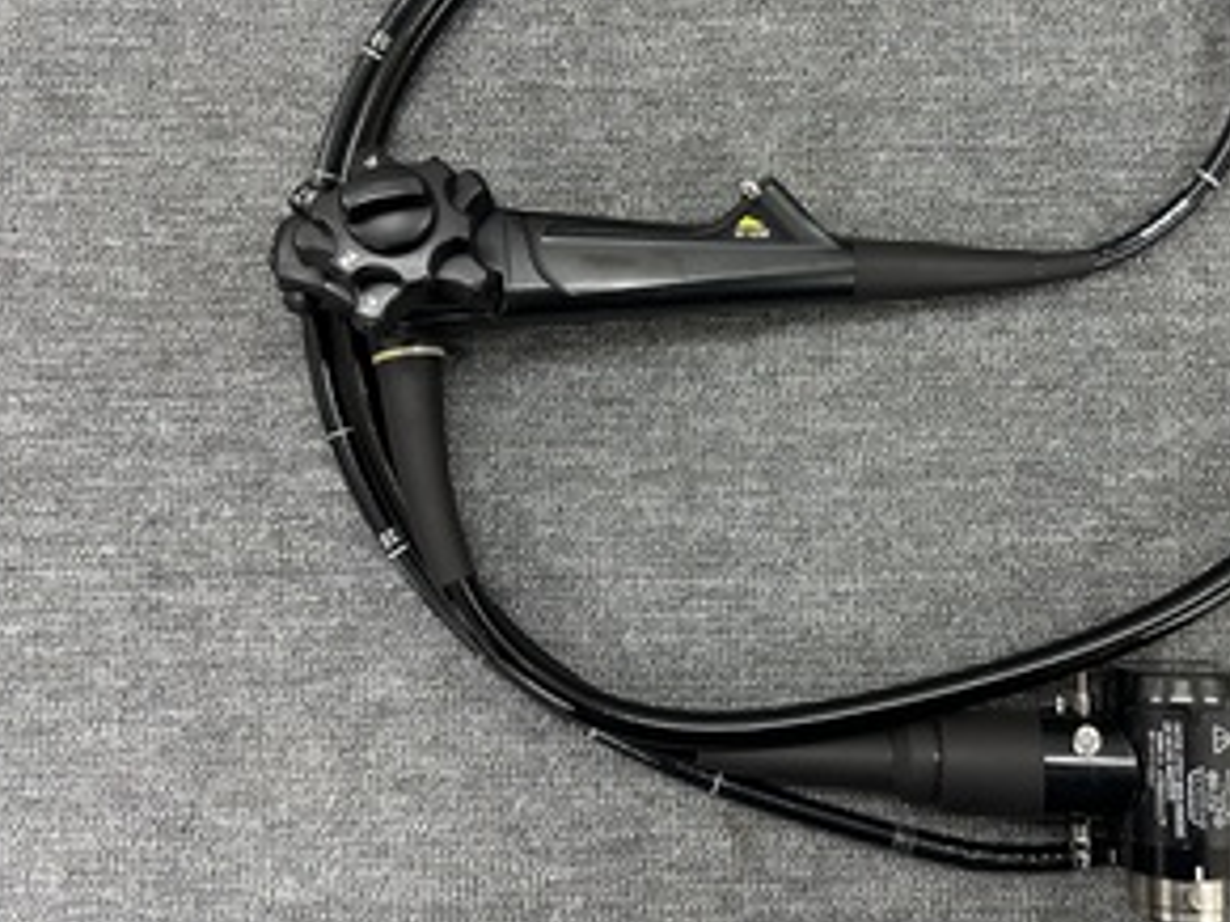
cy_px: 343
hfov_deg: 54.6
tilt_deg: -86.8
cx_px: 782
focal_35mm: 33
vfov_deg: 42.6
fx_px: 1172
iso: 200
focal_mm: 6.86
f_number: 1.78
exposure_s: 1/120
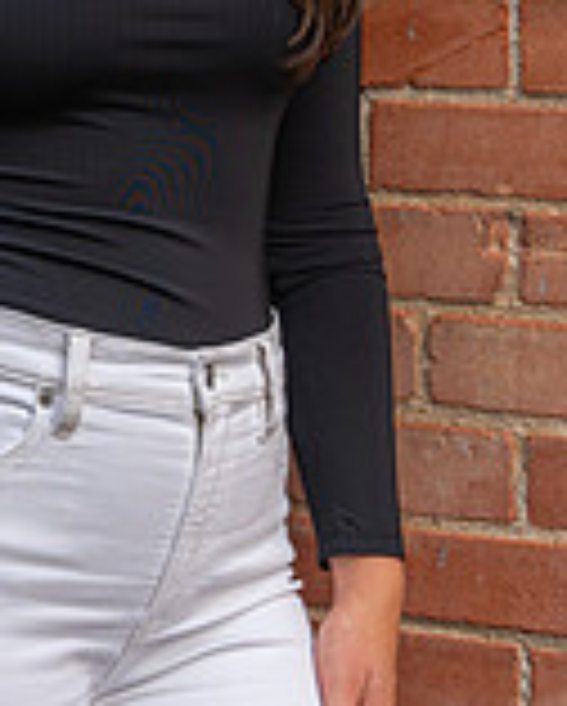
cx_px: 27
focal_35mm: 121
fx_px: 2533
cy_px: 76
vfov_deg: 15.7
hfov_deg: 12.6
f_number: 4
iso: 250
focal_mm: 45
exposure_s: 1/160
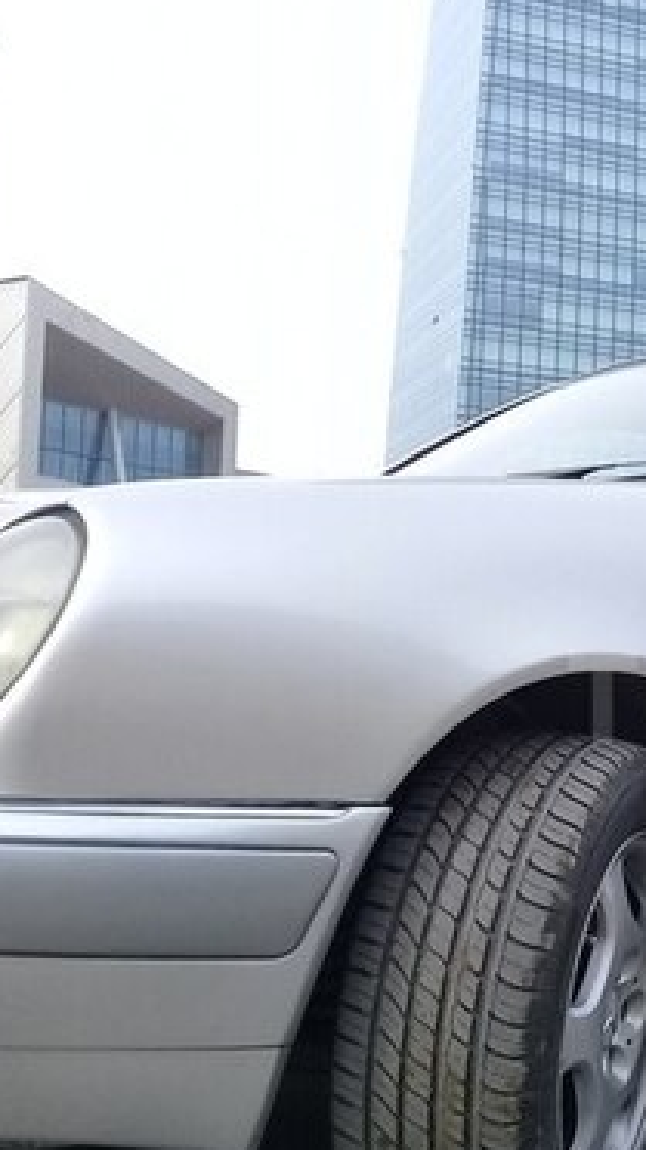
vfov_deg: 34.8
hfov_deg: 18.4
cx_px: 884
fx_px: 1829
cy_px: 697
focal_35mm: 60
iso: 50
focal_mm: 3.3
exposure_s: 1/427
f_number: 2.2
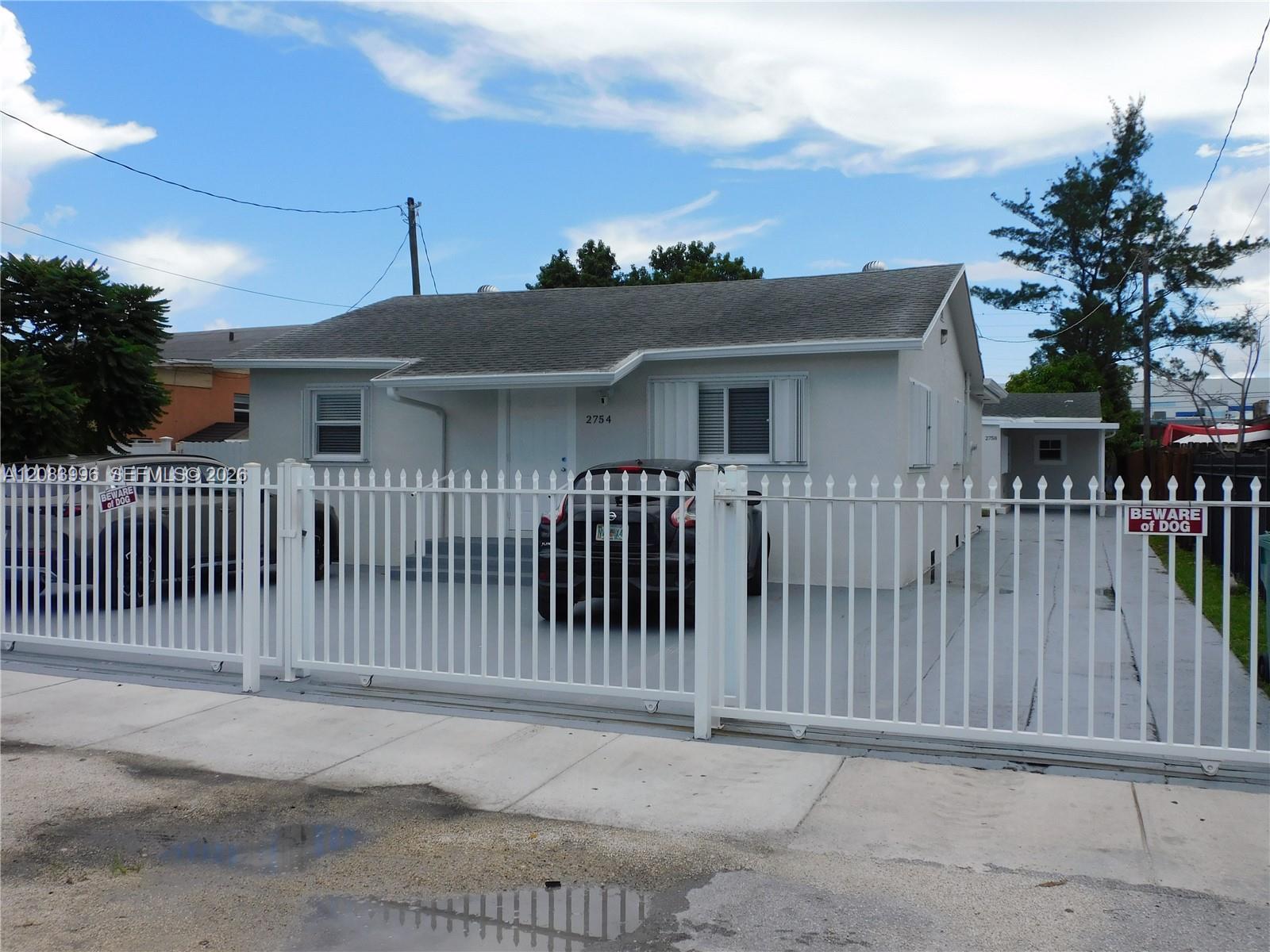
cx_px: 635
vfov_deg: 46.8
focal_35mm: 30
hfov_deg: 60.0
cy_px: 476
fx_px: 1101
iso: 125
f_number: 3.5
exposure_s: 1/1000
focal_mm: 5.4
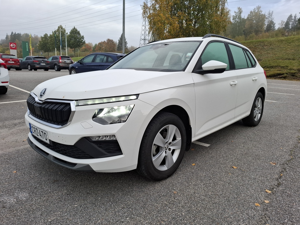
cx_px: 150
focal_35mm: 23
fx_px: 199
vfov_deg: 58.9
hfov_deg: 73.9
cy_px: 112
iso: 50
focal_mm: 5.54
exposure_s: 1/149
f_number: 1.8
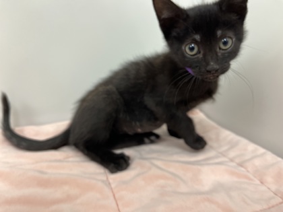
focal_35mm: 26
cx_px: 142
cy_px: 106
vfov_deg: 53.1
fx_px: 213
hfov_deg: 67.3
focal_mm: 5.1
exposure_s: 1/60
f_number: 1.6
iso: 100
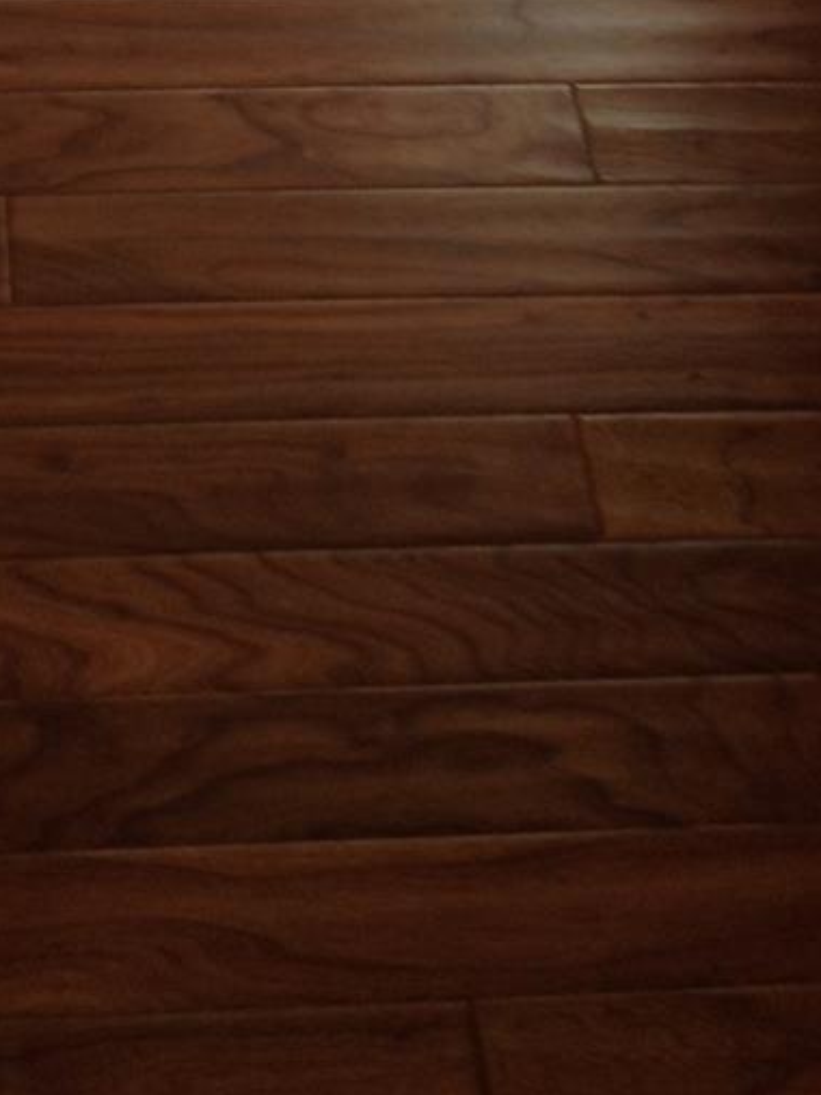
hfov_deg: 13.8
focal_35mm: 106
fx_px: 3353
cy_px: -389
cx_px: 60
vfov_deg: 17.3
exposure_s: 1/40
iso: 50
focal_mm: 4.28
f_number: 2.4
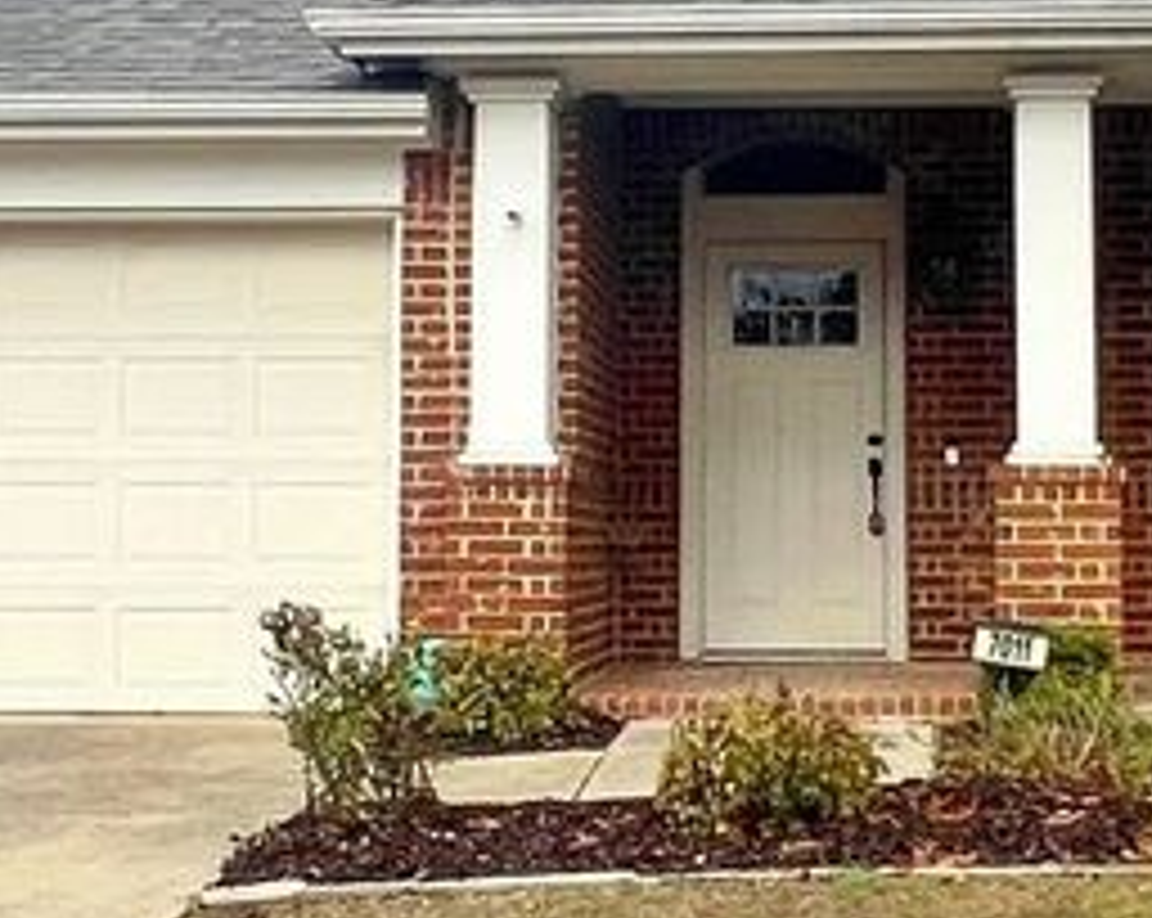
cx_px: 706
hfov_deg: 23.3
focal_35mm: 82
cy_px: 322
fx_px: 2792
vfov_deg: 18.6
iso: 32
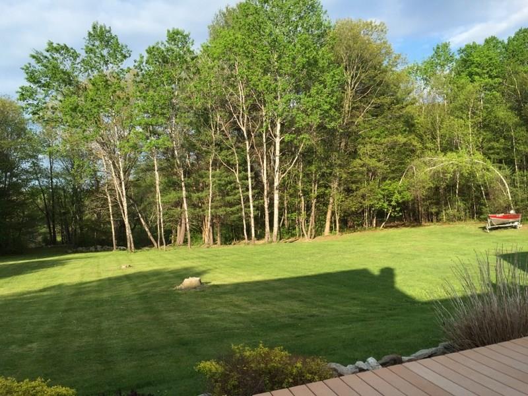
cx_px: 264
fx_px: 442
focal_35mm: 29
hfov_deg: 61.7
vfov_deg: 48.2
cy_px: 198
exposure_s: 1/842
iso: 32
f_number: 2.2
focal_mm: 4.15
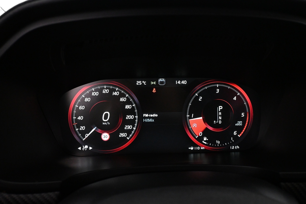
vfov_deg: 45.7
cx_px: 153
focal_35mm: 28
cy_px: 102
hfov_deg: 64.6
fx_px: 242
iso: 4000
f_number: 5.6
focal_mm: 19
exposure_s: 1/30
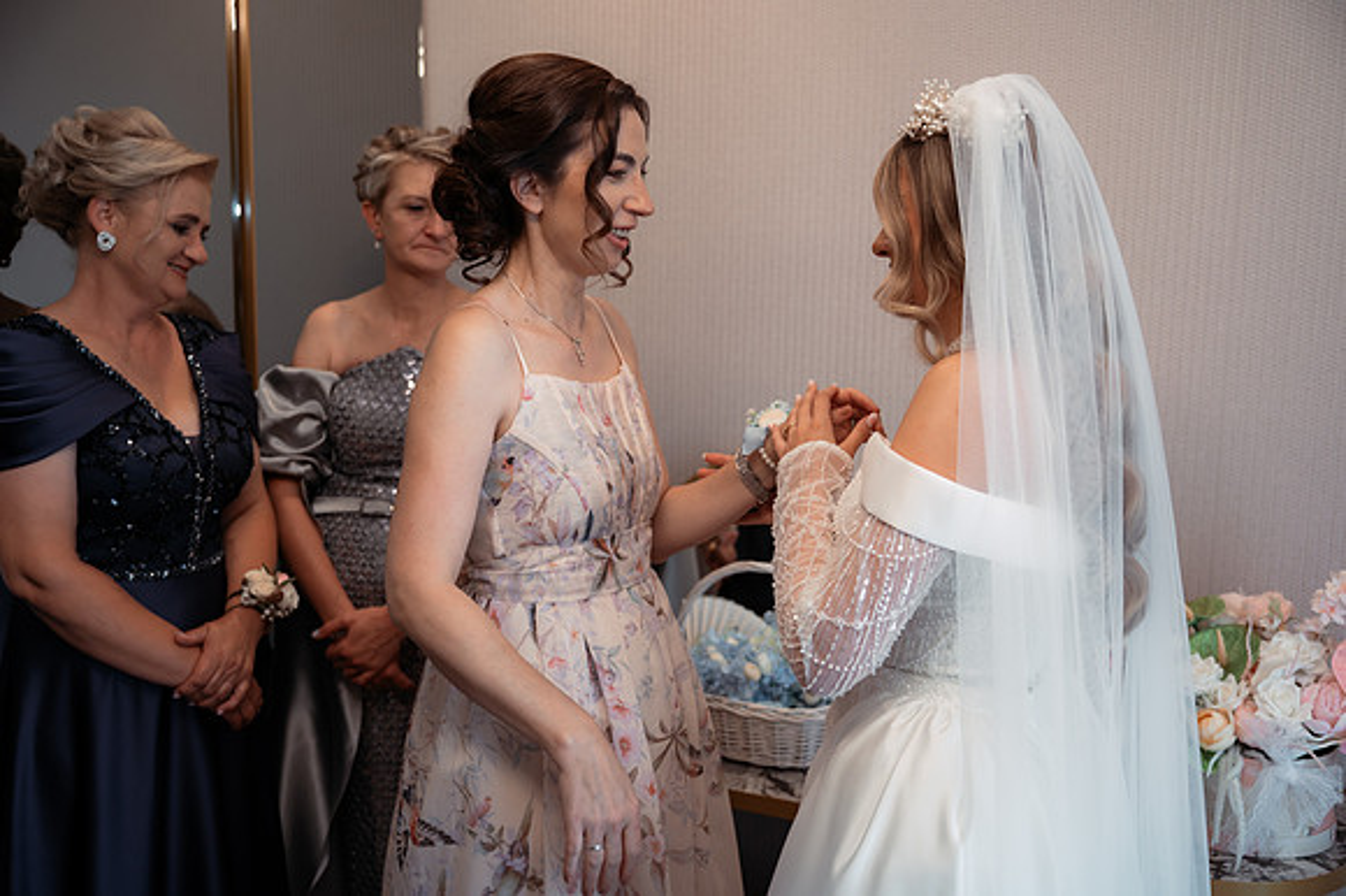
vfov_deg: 38.8
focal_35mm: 34
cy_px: 448
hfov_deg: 55.8
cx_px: 673
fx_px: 1270
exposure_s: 1/200
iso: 640
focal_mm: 34
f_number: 2.8
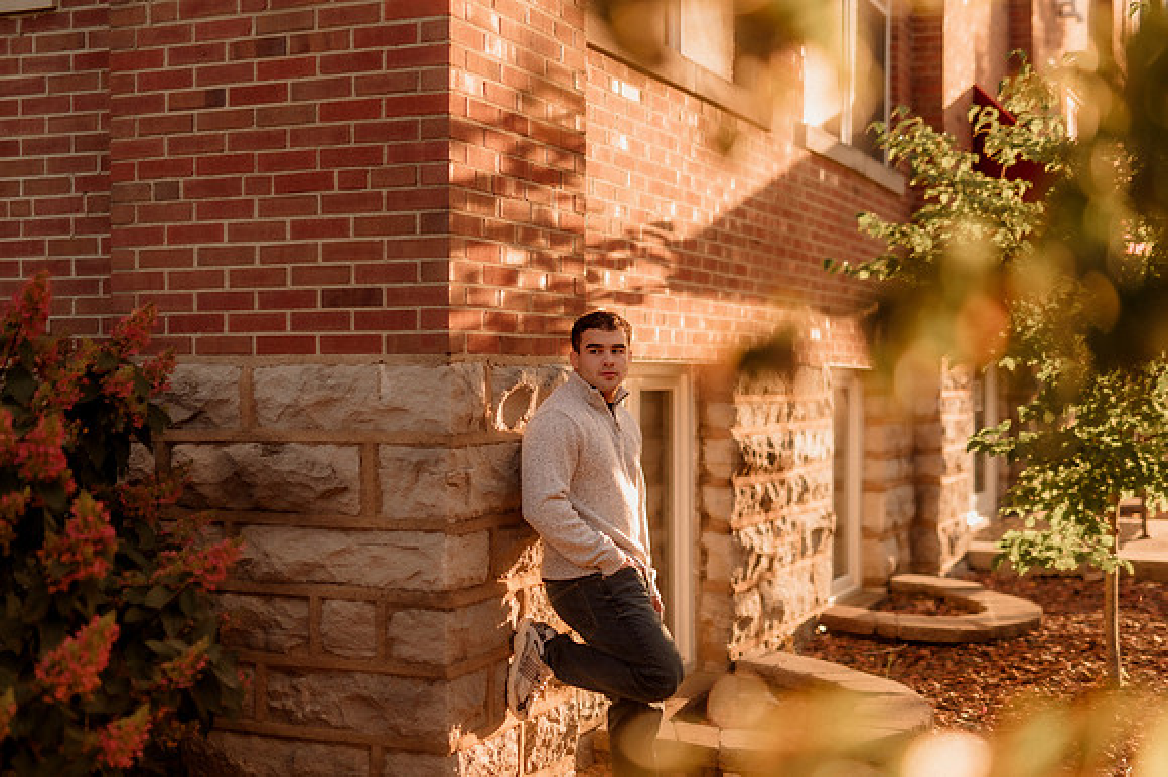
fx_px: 1621
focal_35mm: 50
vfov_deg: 27.0
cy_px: 388
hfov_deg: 39.6
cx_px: 584
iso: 250
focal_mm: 50
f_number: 1.4
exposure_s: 1/1600
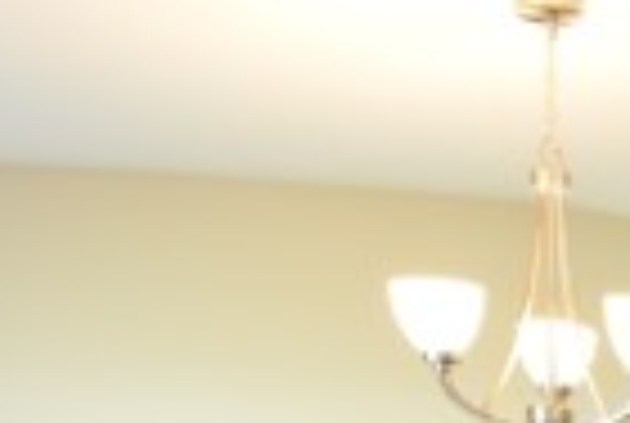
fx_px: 1350
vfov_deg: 15.9
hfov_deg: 20.3
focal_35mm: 77
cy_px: 688
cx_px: 1076
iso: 720
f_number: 4
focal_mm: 10
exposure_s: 1/60
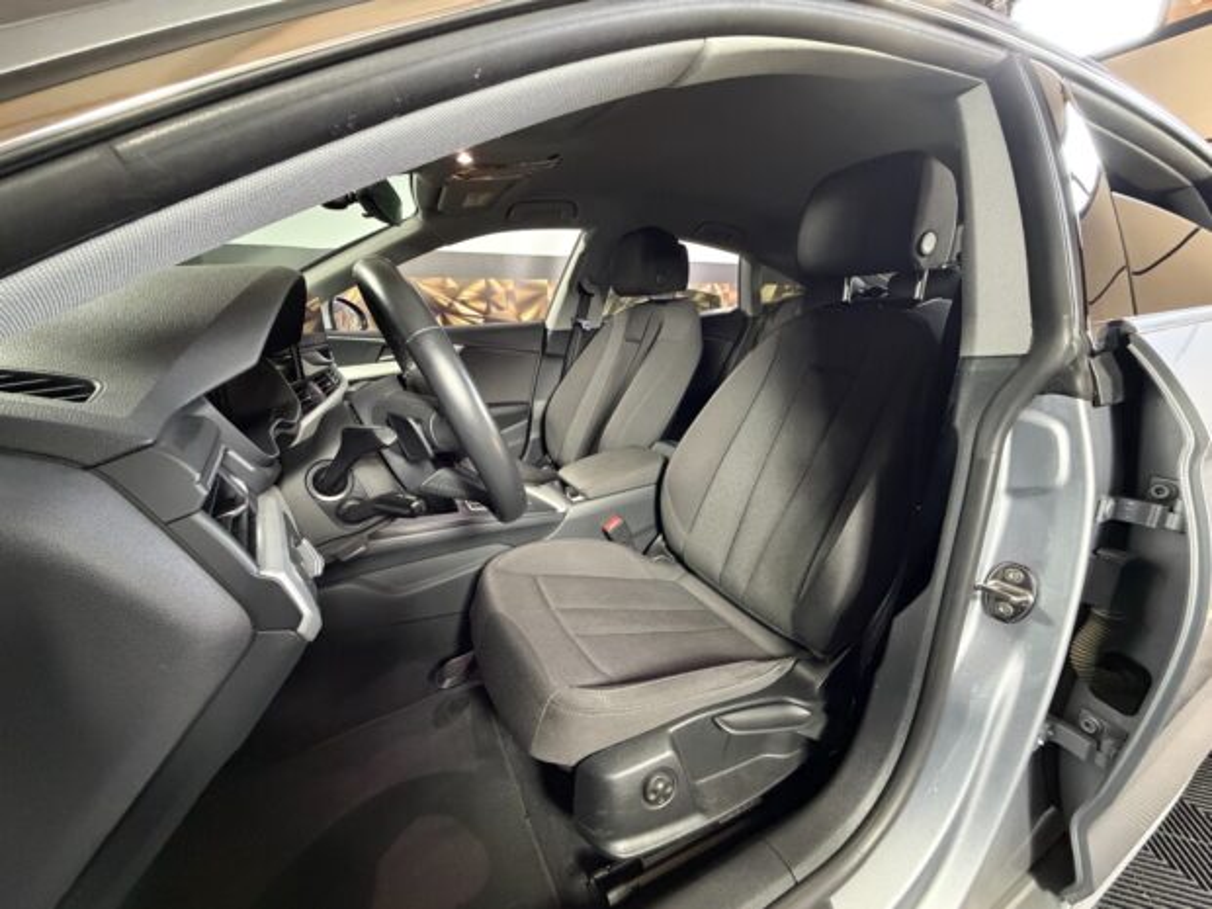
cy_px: 454
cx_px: 606
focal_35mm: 14
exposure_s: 1/50
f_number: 2.2
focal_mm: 2.22
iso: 800
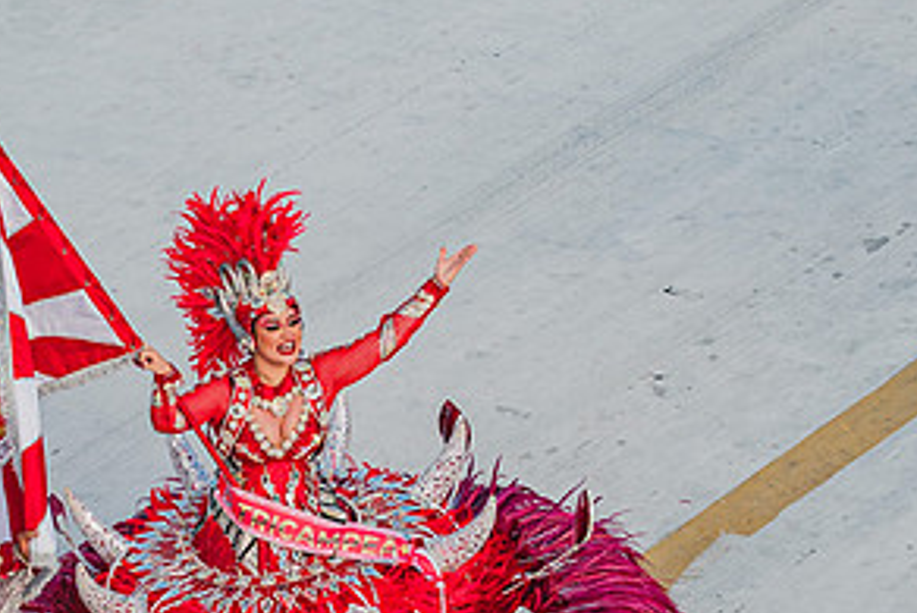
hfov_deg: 9.4
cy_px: 472
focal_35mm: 218
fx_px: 5555
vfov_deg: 6.3
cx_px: 294
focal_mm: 82
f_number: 5.6
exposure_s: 1/1600
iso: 200
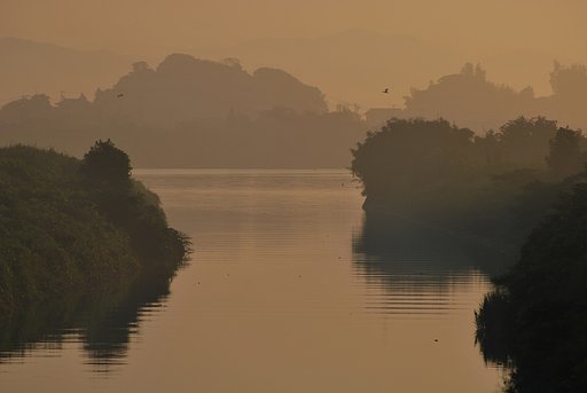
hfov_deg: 6.9
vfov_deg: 4.6
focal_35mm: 300
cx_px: 294
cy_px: 196
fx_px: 4899
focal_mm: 200
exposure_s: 1/500
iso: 100
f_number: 9
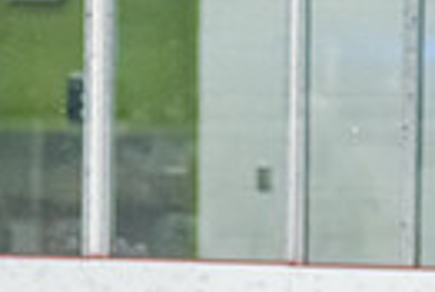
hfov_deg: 4.3
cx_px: -346
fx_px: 5777
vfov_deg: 2.9
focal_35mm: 477
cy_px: 563
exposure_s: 1/800
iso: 3200
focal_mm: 86
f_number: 2.8
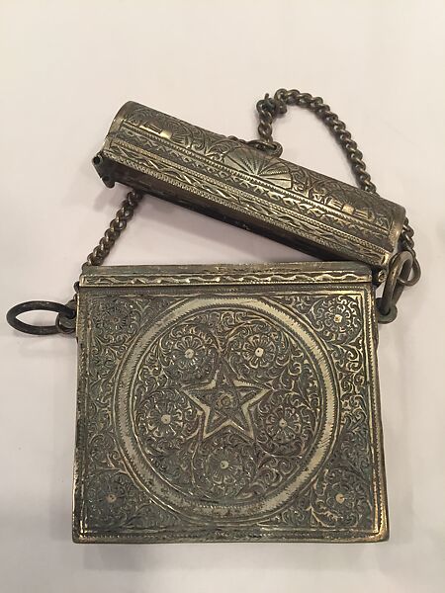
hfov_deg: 48.2
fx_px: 497
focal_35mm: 29
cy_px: 296
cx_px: 222
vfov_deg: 61.7
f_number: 2.2
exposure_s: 1/30
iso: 50
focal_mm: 4.15
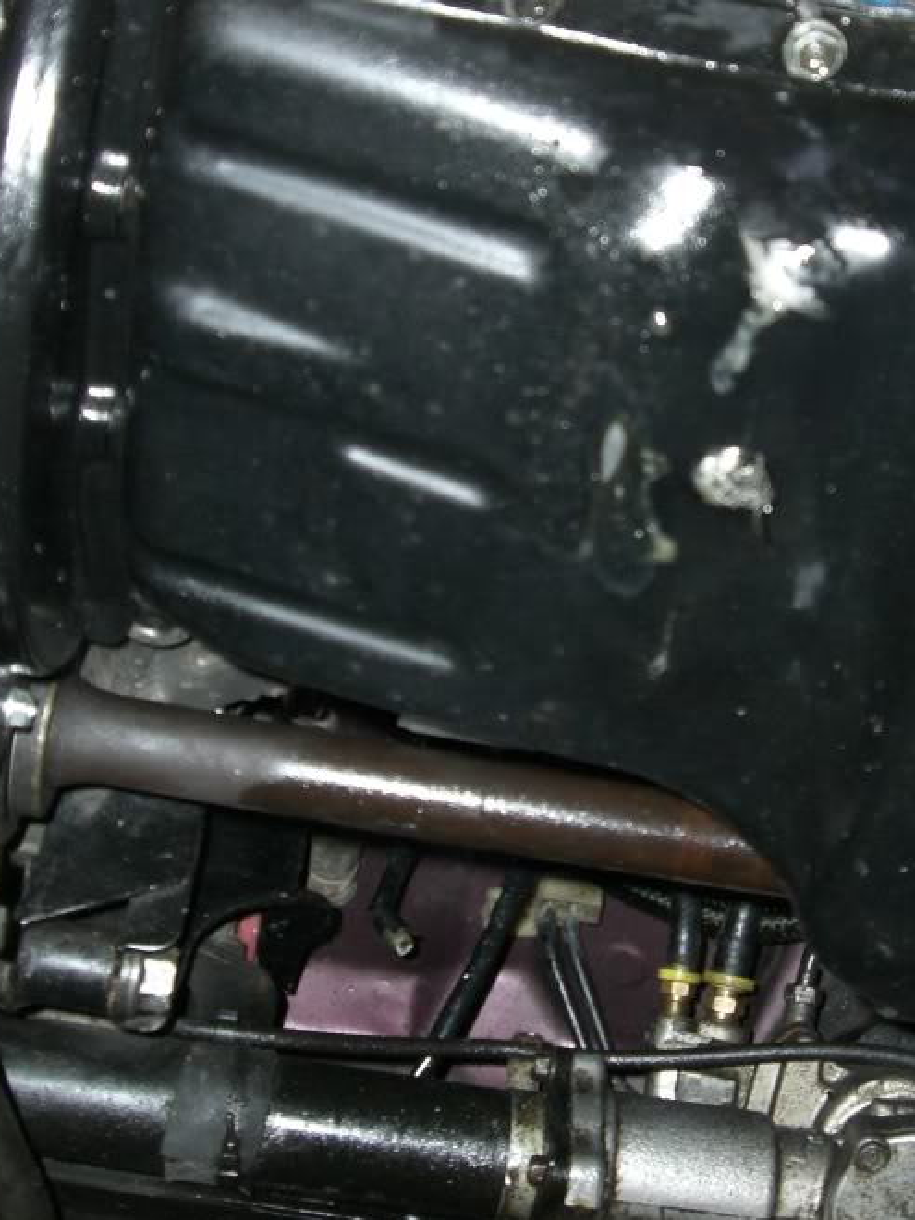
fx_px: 2079
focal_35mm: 59
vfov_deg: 32.4
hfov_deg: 24.7
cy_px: 384
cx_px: 593
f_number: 2.7
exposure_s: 1/60
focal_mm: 6.2
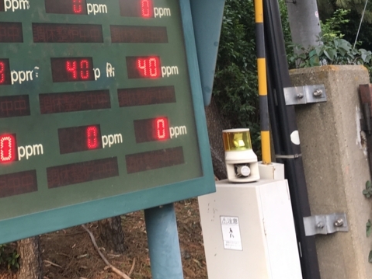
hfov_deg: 29.8
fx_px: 666
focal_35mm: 62
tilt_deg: +8.9
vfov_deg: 22.9
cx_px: 33
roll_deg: +5.6
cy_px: 16
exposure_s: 1/120
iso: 25
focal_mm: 4.15
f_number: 2.2
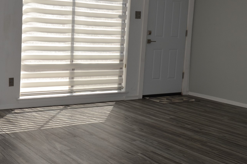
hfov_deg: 38.4
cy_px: 77
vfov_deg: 26.5
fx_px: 350
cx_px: 79
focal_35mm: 51
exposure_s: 1/200
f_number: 5
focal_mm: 20
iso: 100
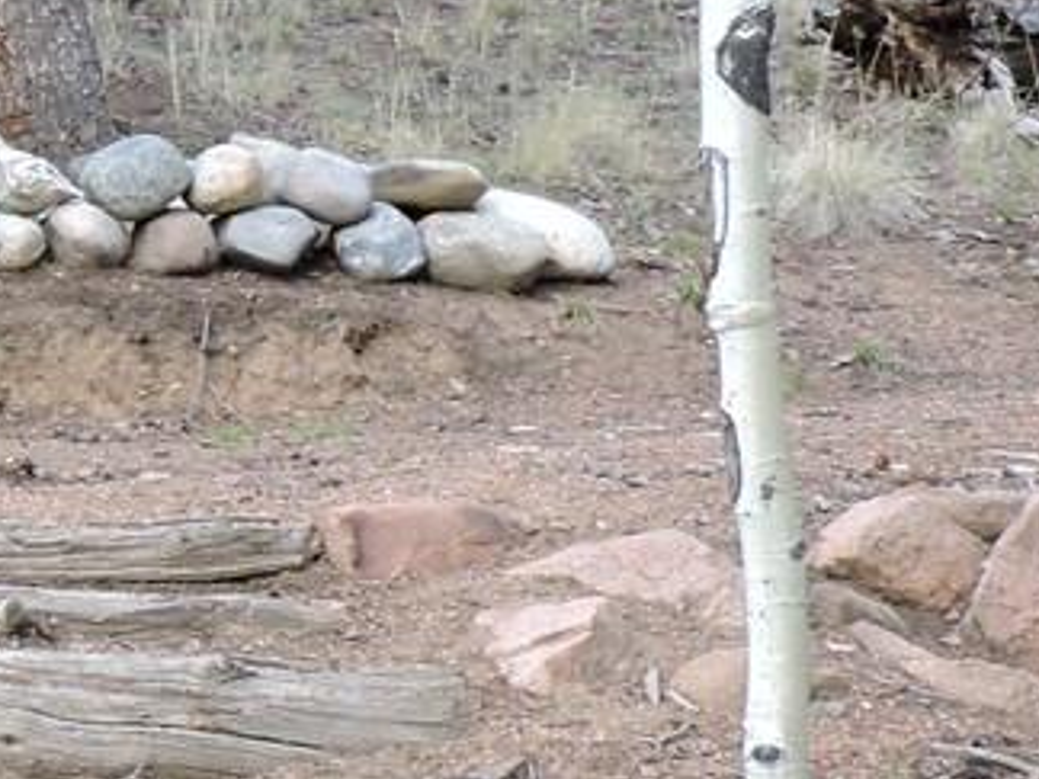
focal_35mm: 232
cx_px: -1148
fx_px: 6963
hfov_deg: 8.1
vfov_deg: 6.4
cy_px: -61
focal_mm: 8.4
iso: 100
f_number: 3.5
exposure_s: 1/50
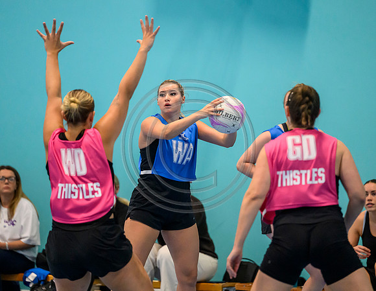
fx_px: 2826
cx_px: 173
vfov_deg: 5.9
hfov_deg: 7.6
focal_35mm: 257
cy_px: 122
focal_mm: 200
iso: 8000
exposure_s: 1/1000
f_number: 2.8
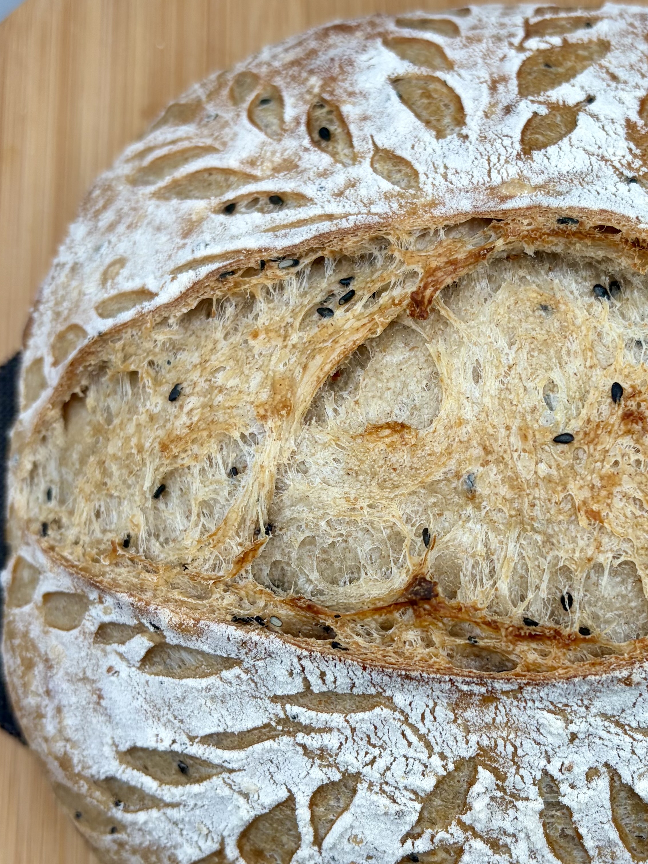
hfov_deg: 29.3
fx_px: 1223
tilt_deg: -77.3
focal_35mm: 49
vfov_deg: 38.9
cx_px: 465
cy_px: 470
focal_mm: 5.96
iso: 50
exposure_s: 1/694
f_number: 1.6
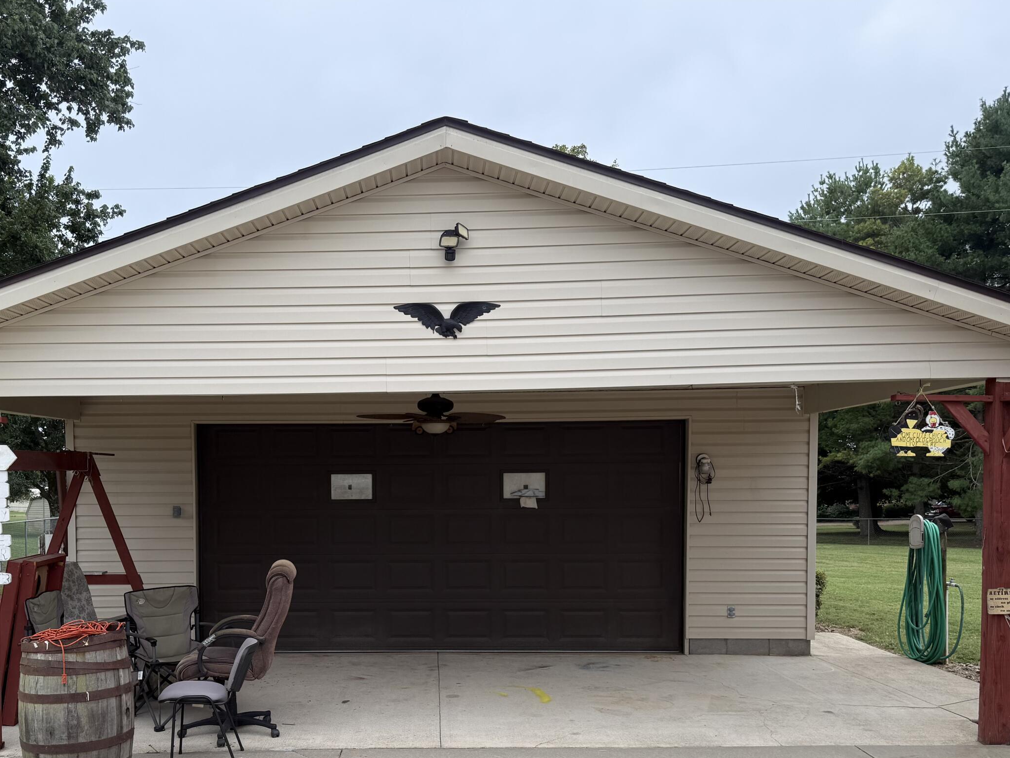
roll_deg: -0.3
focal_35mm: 35
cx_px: 404
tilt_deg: -2.3
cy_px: 531
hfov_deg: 52.3
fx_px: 1021
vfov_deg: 40.0
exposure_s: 1/399
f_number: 1.78
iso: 80
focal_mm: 6.76
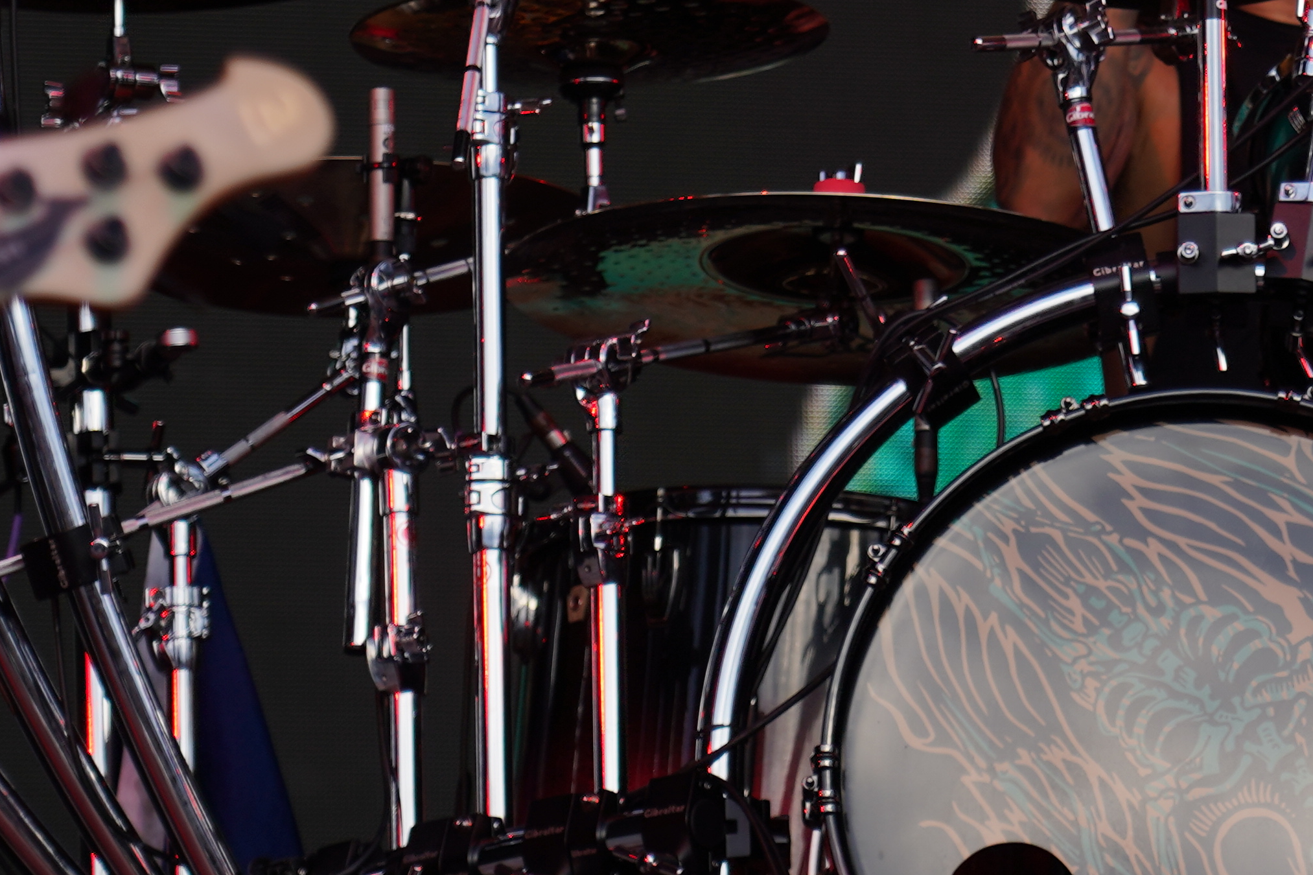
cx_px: 1236
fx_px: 11340
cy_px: -73
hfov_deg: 6.6
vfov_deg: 4.4
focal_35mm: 311
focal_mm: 105
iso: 100
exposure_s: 1/125
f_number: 4
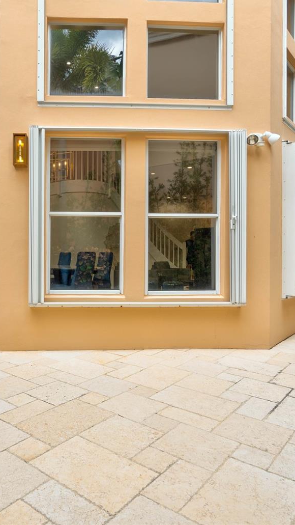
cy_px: 254
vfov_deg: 71.9
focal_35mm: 26
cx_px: 91
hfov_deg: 43.6
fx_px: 362
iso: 320
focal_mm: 16
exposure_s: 1/800
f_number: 7.1
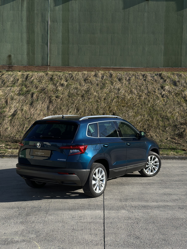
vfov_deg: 39.7
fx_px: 346
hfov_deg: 30.3
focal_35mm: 48
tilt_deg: -2.2
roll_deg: -2.2
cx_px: 94
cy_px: 124
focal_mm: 6.86
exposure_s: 1/5556
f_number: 1.78
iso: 100
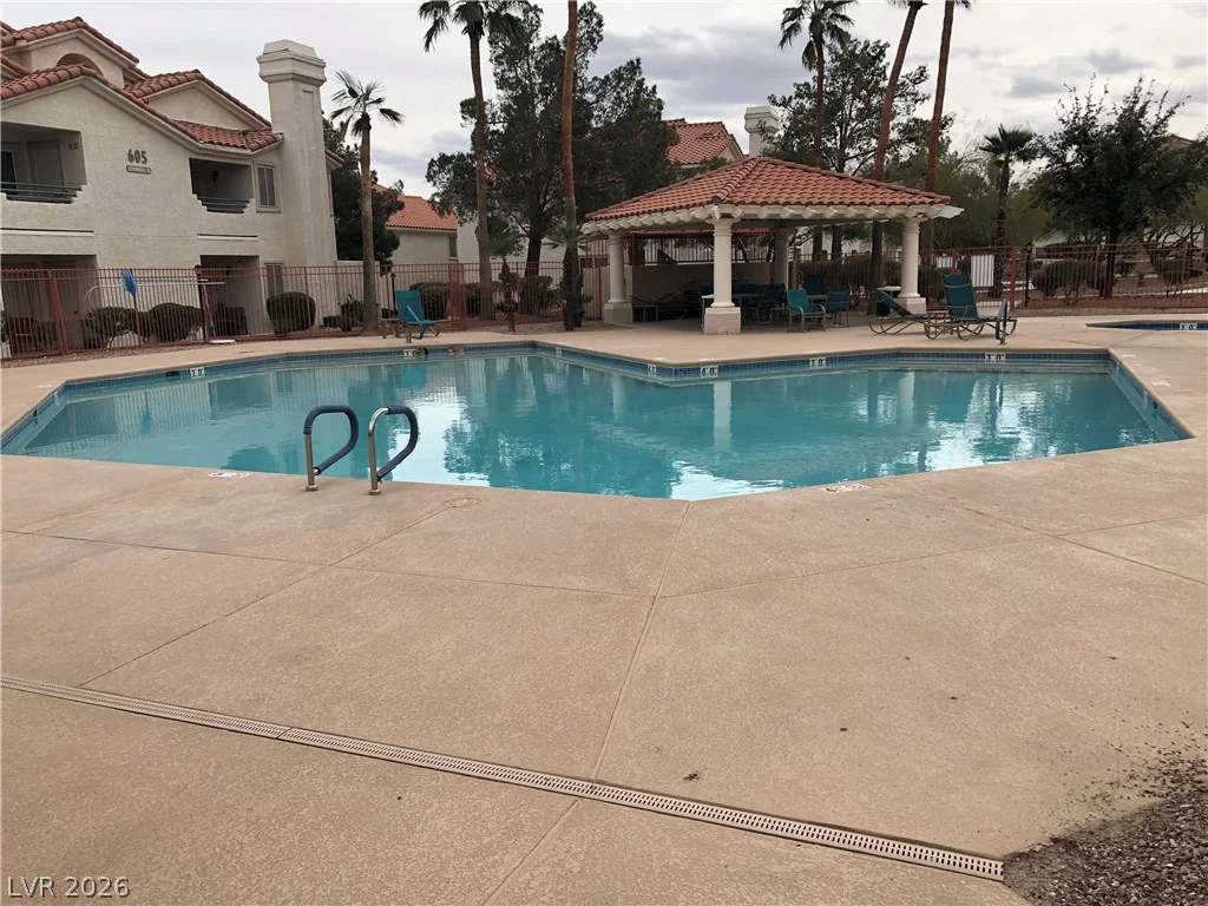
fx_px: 977
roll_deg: +0.9
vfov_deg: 49.7
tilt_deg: -10.7
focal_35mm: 28
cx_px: 604
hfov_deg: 63.4
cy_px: 453
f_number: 1.8
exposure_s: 1/1499
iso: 20
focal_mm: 3.99
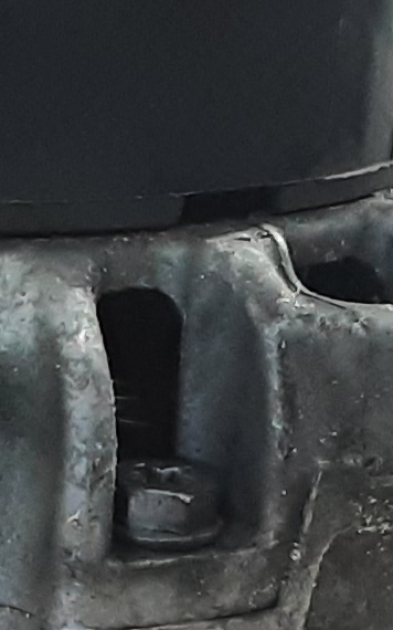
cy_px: 472
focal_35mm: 164
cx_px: -229
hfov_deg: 7.8
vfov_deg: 12.7
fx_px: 2812
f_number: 1.9
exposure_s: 1/33
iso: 125
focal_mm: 2.91
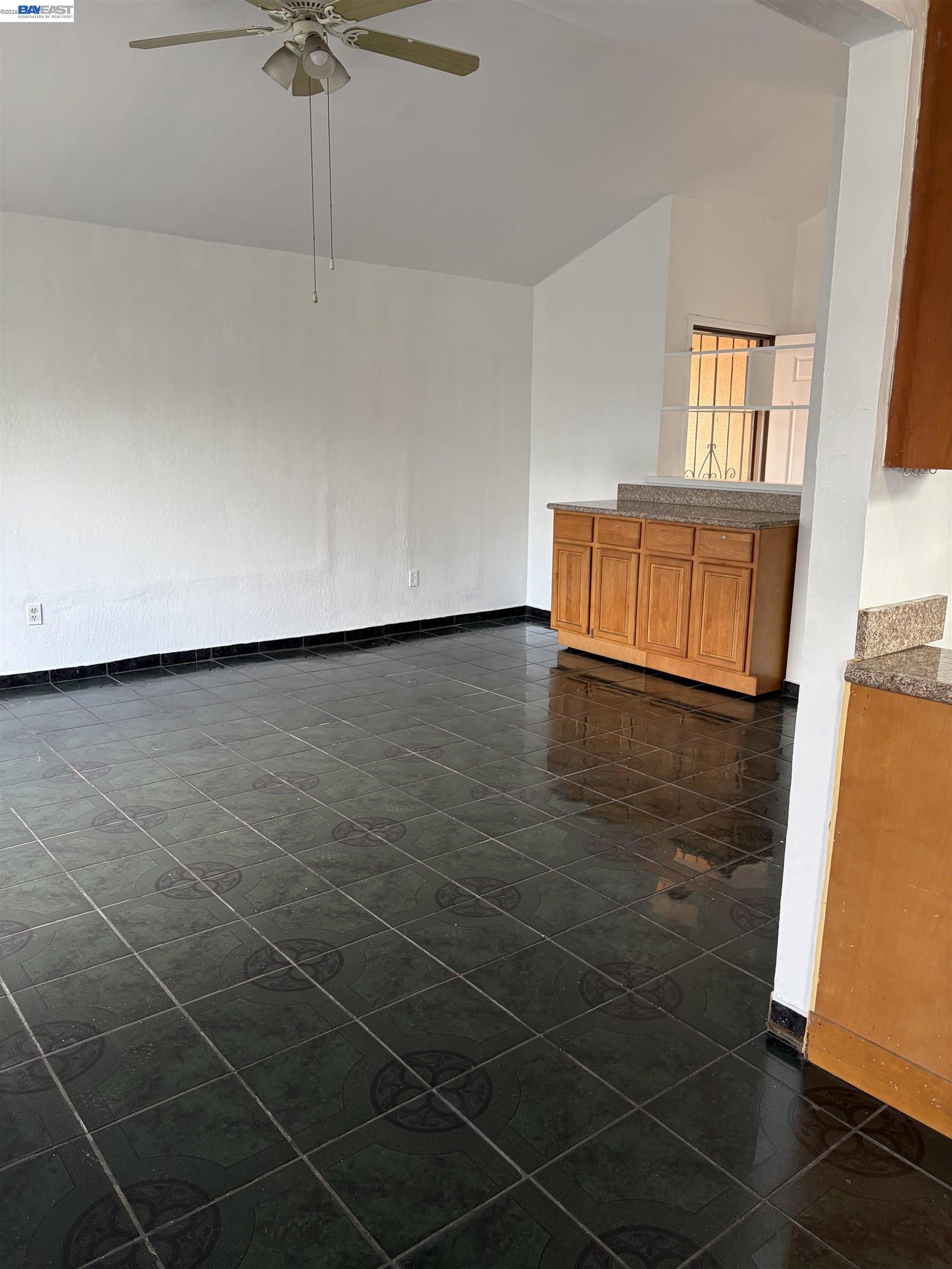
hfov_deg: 53.1
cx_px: 476
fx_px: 953
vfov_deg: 67.3
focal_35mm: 26
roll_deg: -1.3
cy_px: 634
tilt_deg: -11.9
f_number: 1.6
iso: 125
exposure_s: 1/60
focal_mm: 5.96
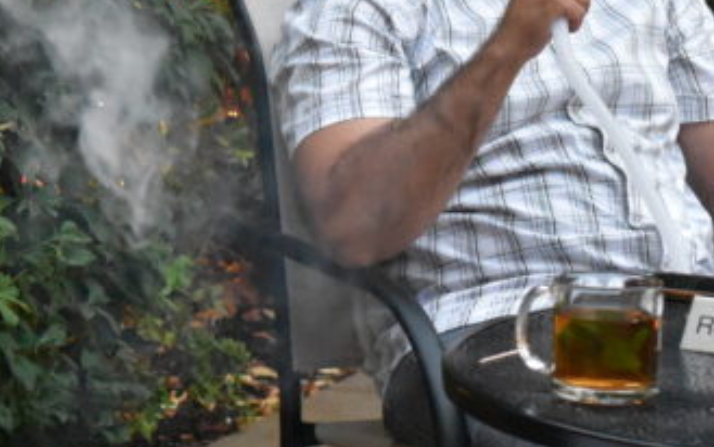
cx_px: -85
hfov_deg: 8.7
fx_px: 4634
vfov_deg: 5.5
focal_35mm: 238
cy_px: 246
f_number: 4.5
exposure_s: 1/60
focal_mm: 50
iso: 6400
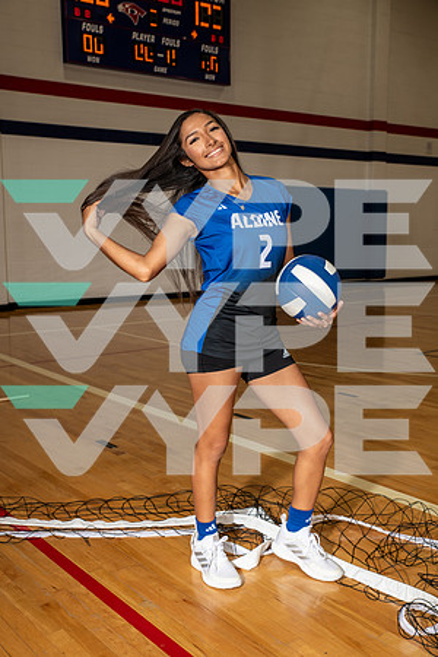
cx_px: 219
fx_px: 730
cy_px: 328
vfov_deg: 48.5
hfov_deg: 33.4
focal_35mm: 40
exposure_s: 1/250
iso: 320
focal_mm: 40
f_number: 6.3
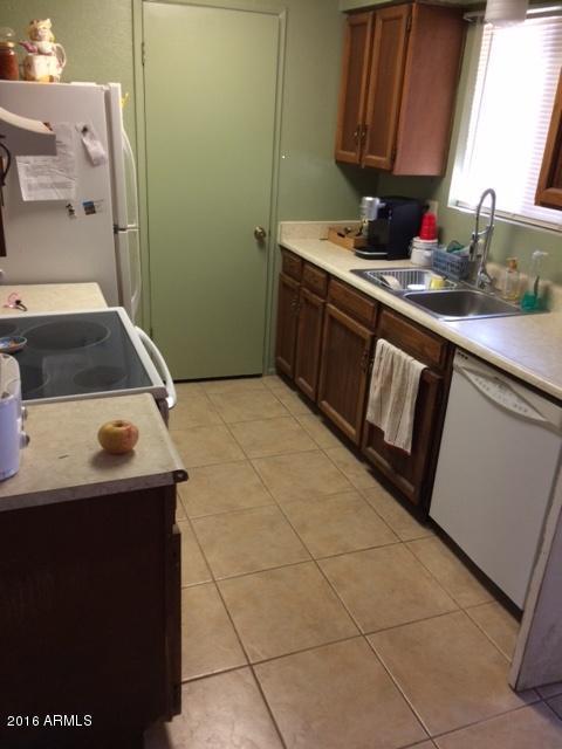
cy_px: 374
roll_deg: -1.7
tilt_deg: -25.0
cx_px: 281
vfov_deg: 61.7
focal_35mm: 29
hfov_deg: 48.2
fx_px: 628
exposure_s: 1/30
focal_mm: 4.15
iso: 64
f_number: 2.2
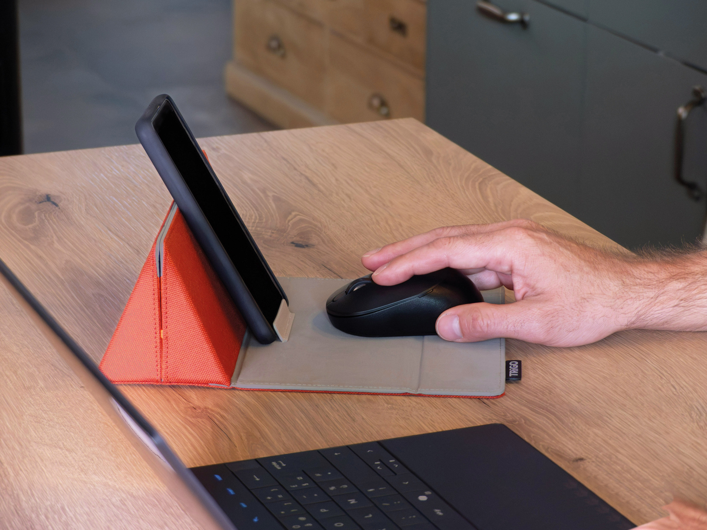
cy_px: 265
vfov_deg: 13.2
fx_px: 2287
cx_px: 354
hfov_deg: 17.6
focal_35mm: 112
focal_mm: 20.1
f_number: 2.8
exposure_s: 1/80
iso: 800
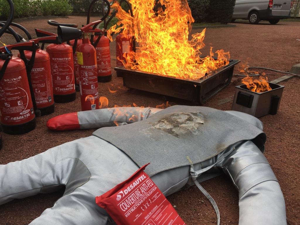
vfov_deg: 48.2
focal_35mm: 29
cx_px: 150
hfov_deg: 61.7
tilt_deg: -21.4
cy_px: 112
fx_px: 251
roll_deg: -1.6
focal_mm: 4.15
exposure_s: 1/1131
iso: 25
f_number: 2.2
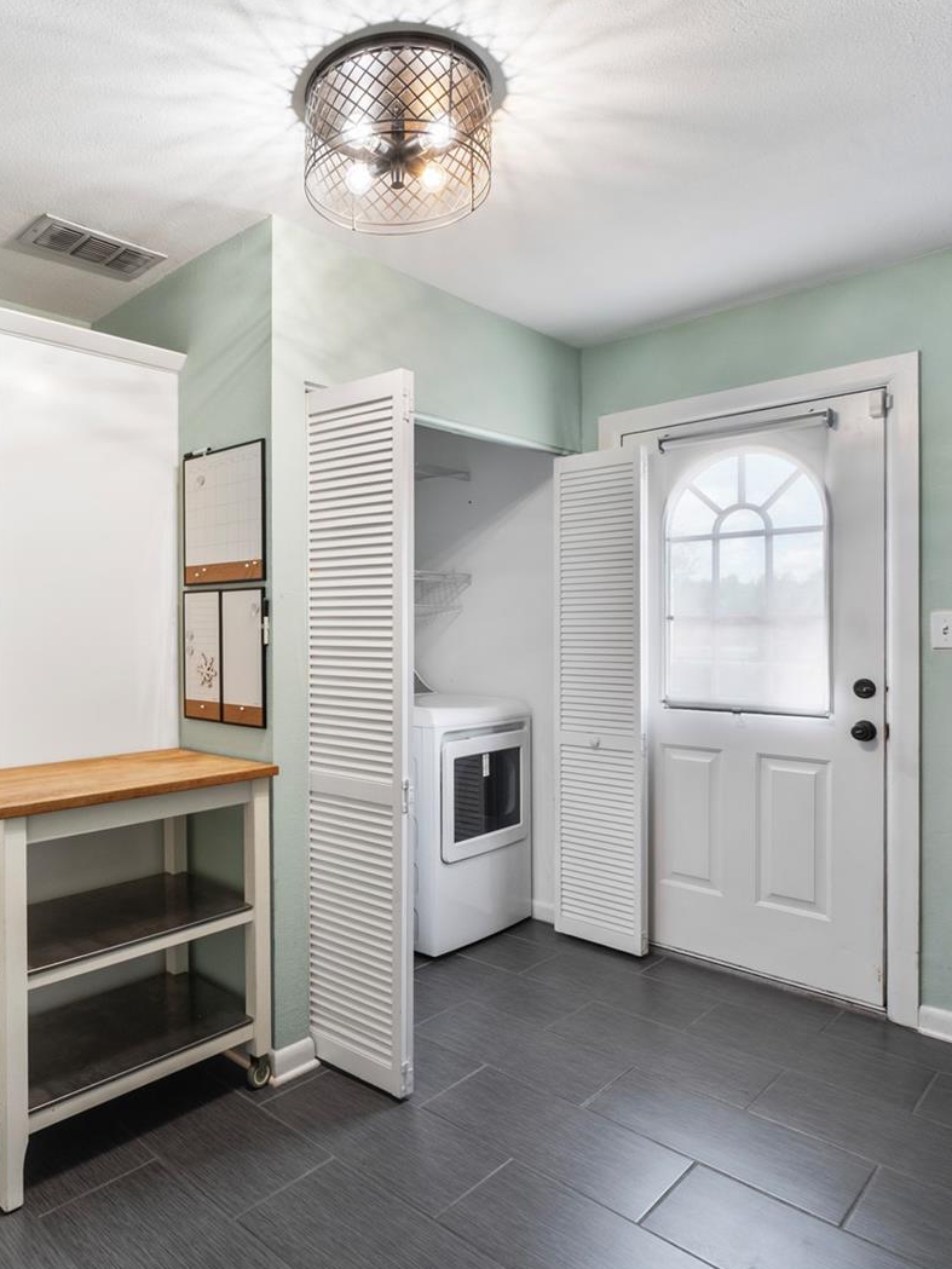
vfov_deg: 76.4
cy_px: 633
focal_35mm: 22
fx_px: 807
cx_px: 323
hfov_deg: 59.8
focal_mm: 10
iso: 320
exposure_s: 1/1.67
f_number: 10
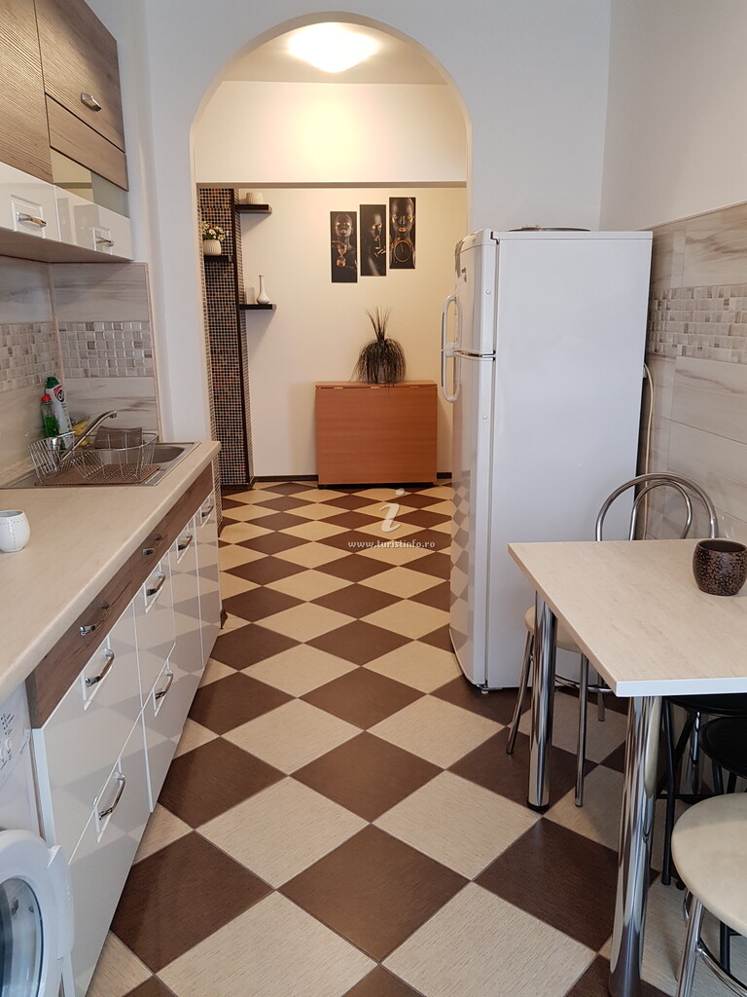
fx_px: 748
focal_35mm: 26
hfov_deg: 53.1
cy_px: 498
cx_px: 374
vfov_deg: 67.3
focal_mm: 4.2
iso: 125
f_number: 1.7
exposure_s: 1/50
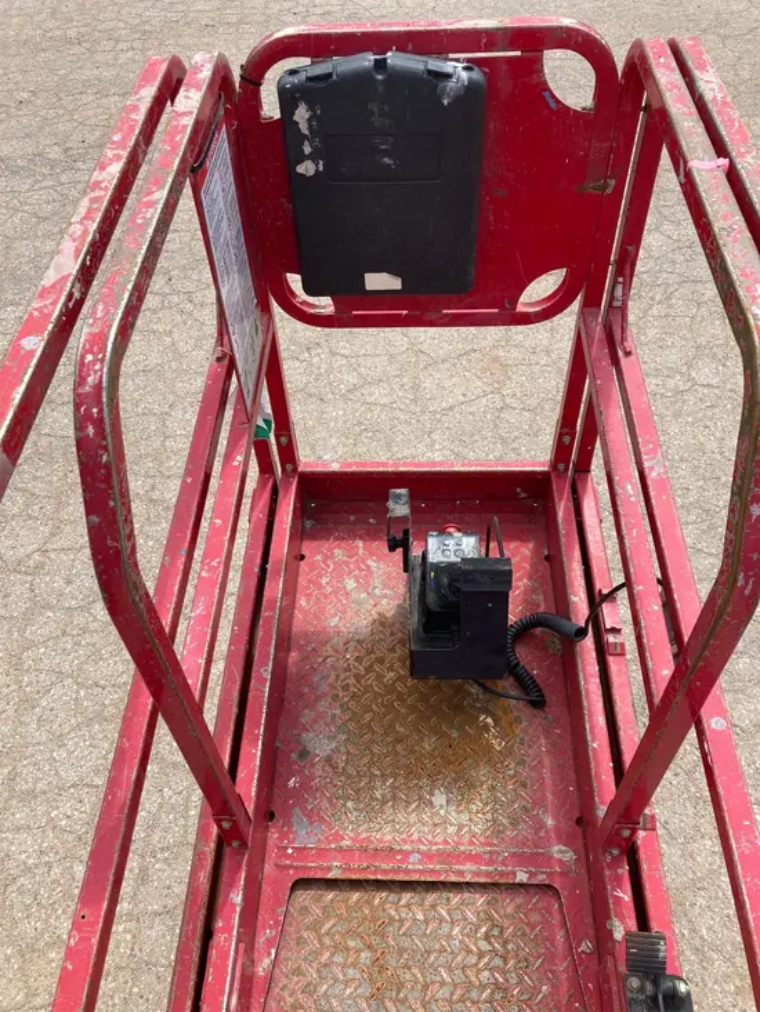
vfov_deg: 63.4
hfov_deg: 49.8
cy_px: 506
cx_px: 380
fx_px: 819
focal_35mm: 28
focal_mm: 3.99
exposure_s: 1/1389
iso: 20
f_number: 1.8
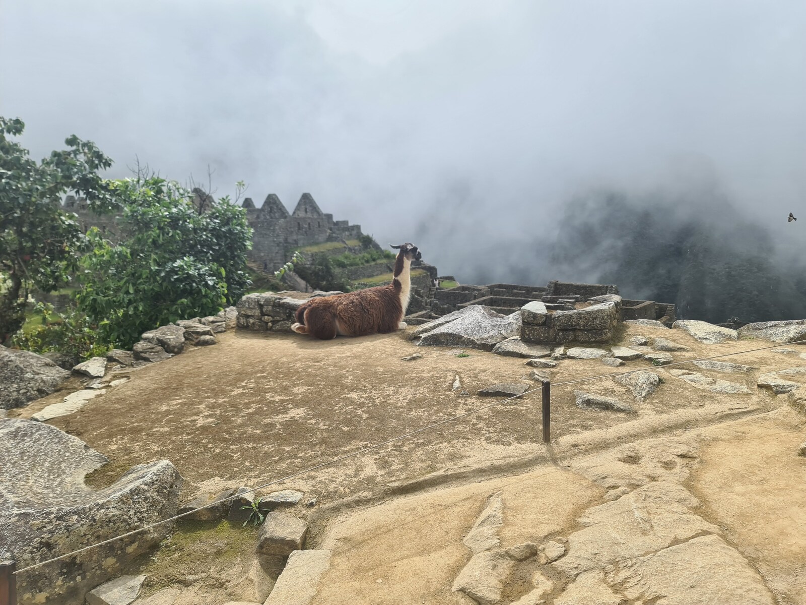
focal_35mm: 25
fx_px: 582
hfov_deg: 69.4
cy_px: 302
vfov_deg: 54.9
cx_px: 403
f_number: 1.8
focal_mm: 7
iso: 50
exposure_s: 1/1040
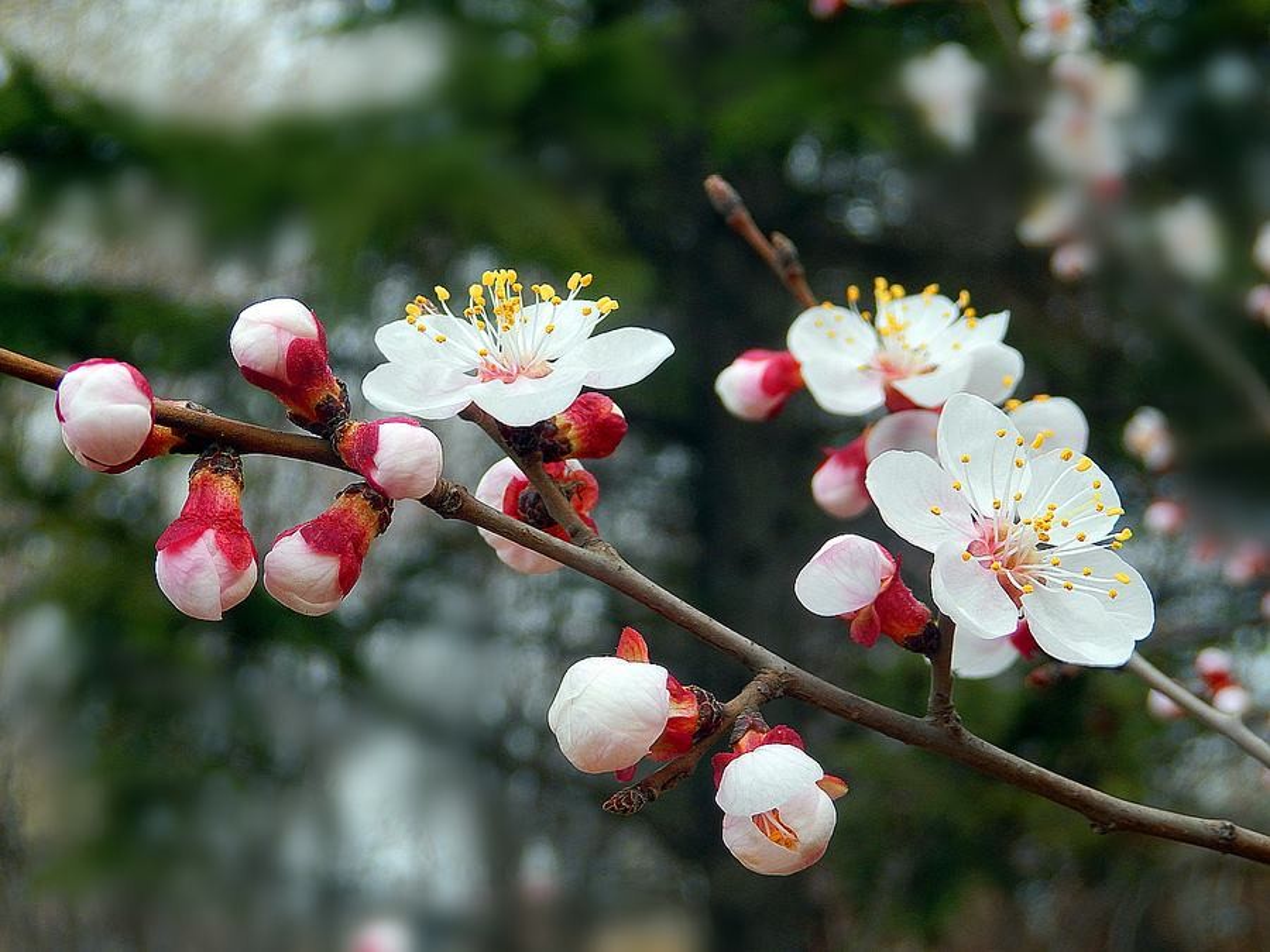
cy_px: 476
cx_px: 635
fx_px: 2421
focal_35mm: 66
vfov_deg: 22.3
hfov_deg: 29.4
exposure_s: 1/100
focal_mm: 11.9
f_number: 4.4
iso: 80
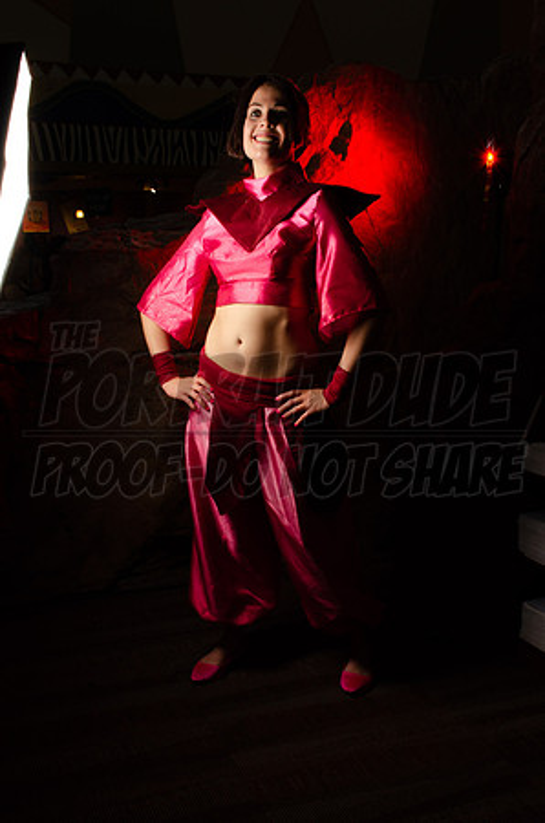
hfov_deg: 34.1
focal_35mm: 39
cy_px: 412
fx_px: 890
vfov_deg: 49.6
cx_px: 272
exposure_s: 1/15
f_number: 22
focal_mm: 26
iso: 200
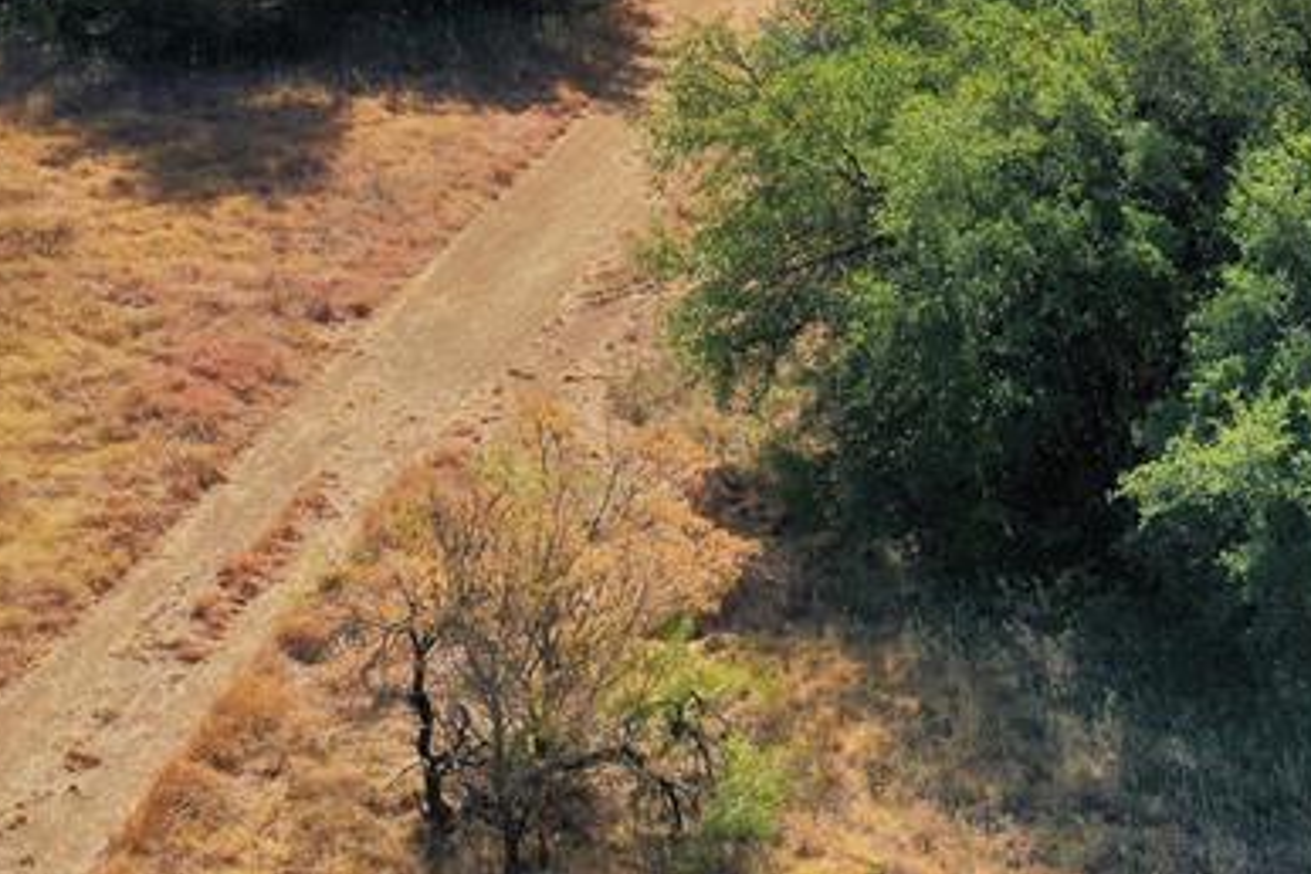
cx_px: 759
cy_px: -244
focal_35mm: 74
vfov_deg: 17.4
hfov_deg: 27.3
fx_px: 2695
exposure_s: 1/500
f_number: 6.3
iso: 100
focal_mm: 10.26
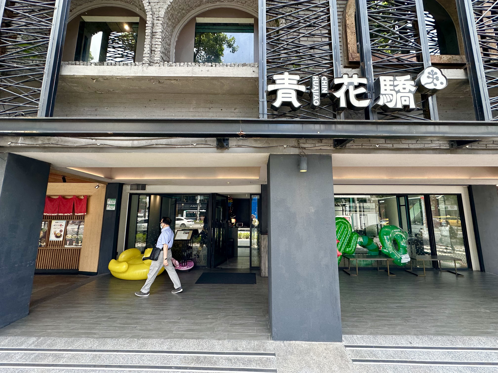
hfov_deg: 102.1
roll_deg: +0.0
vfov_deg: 85.7
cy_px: 186
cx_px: 249
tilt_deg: +8.2
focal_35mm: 14
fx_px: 201
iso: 40
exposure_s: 1/99
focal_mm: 2.22
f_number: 2.2
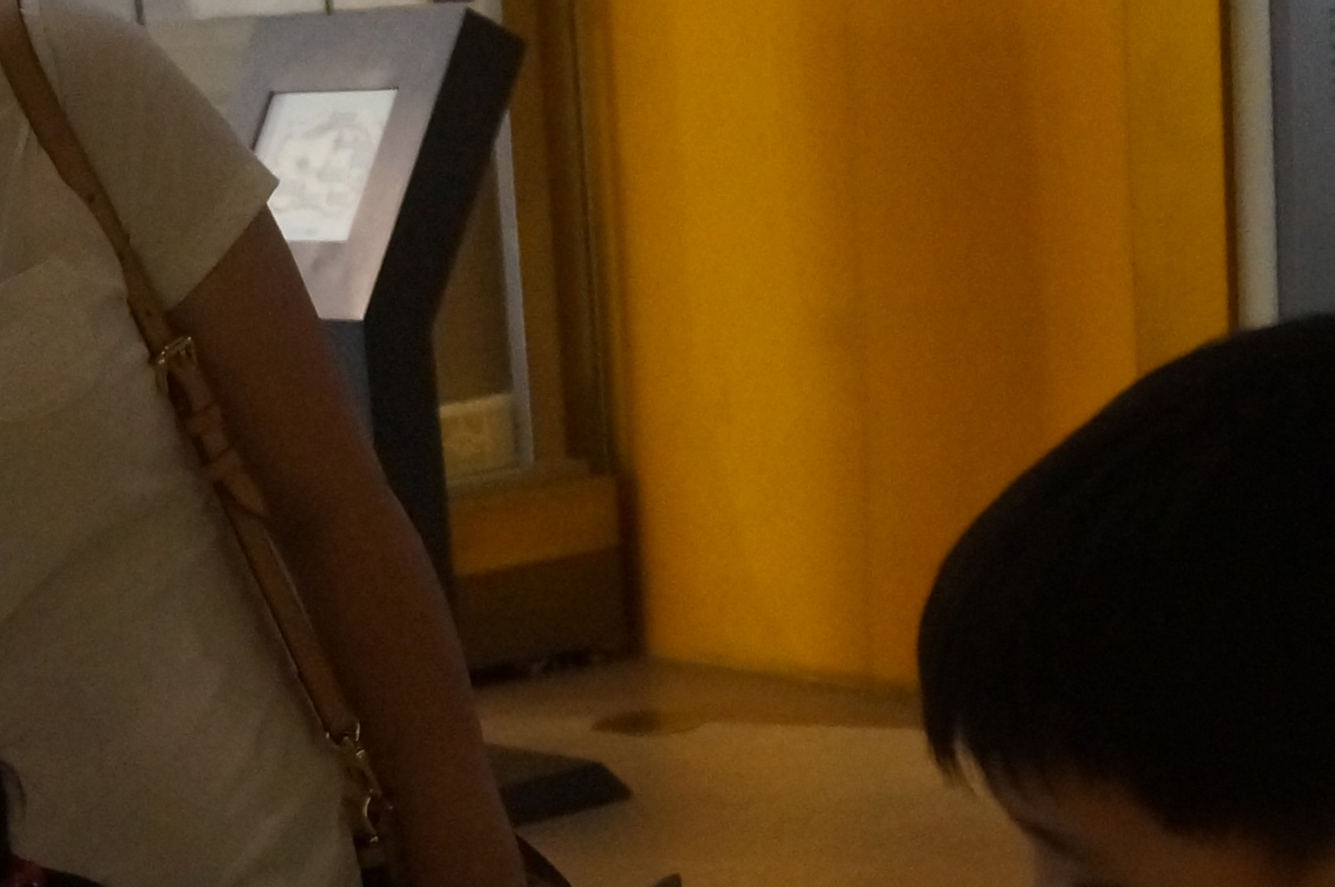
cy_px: 1163
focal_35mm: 117
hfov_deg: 17.2
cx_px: 63
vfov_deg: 11.4
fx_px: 4334
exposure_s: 1/60
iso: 2000
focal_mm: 26
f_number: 4.5
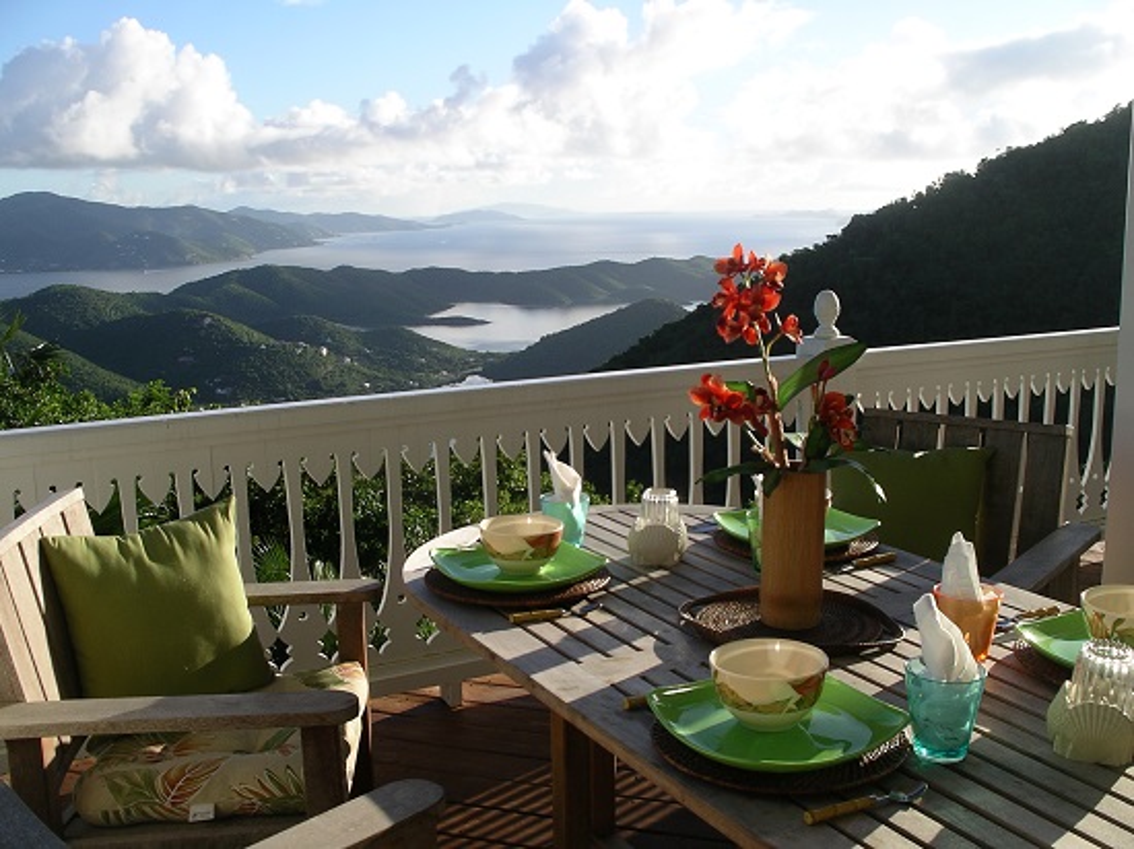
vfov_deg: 38.6
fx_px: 1212
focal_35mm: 37
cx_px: 567
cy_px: 424
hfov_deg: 50.2
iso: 64
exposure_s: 1/250
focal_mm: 7.8
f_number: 5
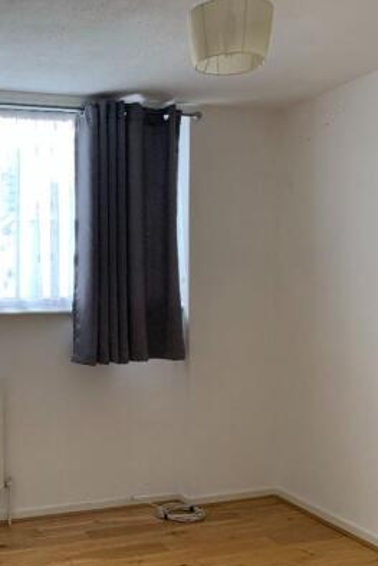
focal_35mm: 40
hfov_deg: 32.3
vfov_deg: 48.4
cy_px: 312
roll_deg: +0.8
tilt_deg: -2.4
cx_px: 63
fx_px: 629
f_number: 1.8
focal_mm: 4.25
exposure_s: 1/121
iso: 100
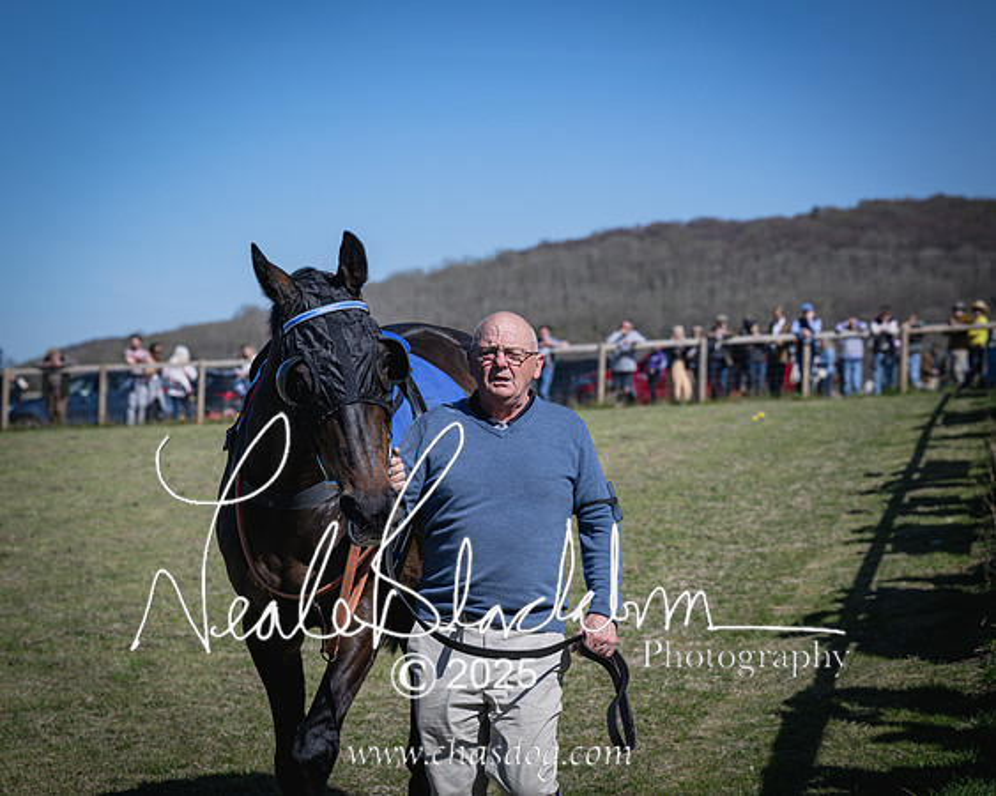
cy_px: 401
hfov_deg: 20.1
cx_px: 494
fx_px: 2814
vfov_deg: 16.1
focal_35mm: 95
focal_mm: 84
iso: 160
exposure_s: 1/2000
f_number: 5
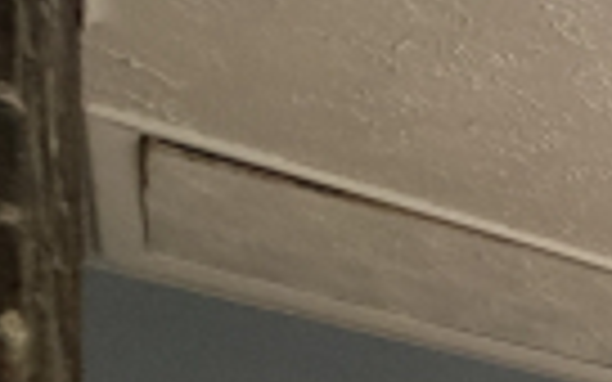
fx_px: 1218
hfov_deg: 16.1
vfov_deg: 14.0
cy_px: 840
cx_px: 1397
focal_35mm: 73
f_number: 2.2
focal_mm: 2.22
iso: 320
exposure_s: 1/69
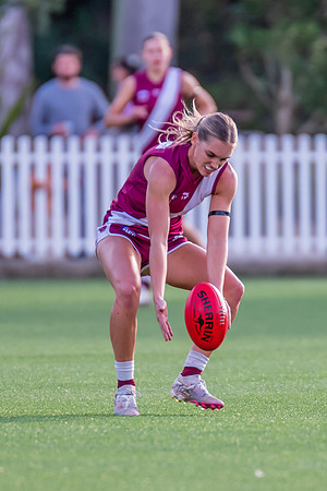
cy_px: 217
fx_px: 14599
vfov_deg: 1.9
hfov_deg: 1.3
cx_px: 217
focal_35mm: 1072
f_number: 4
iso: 800
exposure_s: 1/1000
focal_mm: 420
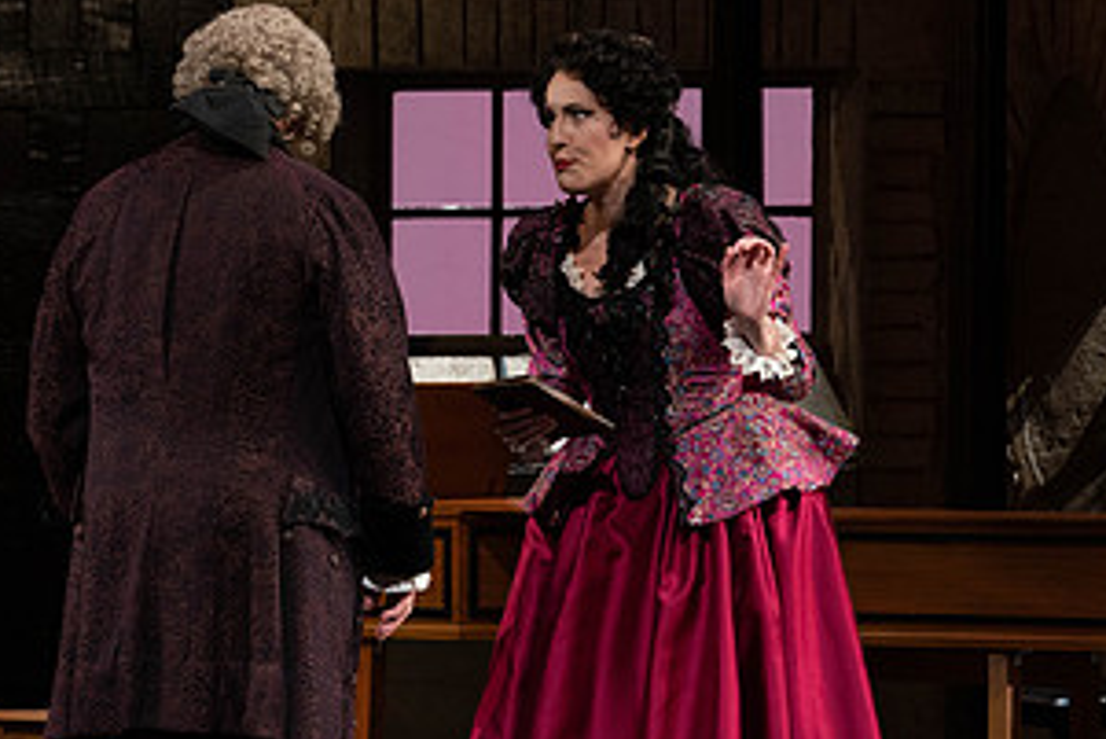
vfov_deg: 3.6
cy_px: 469
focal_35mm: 386
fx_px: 11864
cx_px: 217
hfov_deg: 5.3
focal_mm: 200
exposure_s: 1/250
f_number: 8
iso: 3200
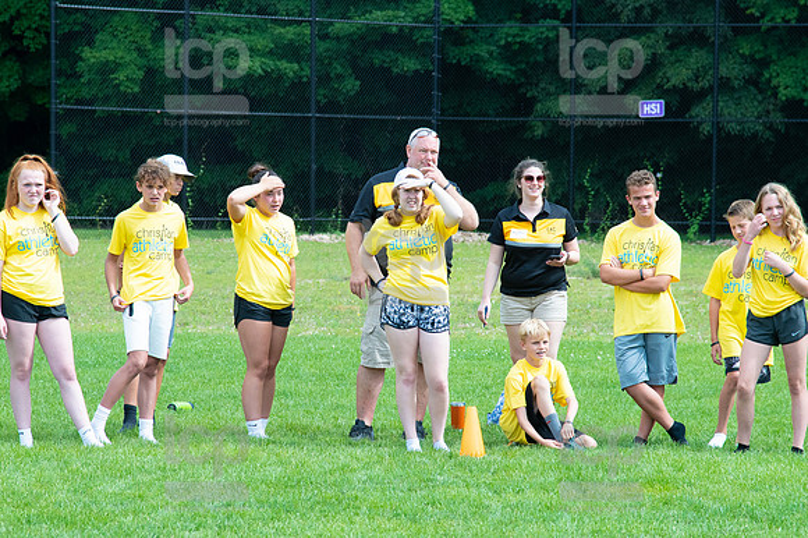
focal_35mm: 180
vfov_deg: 7.6
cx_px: 404
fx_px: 4038
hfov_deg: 11.4
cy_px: 269
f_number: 5.6
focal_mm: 120
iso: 320
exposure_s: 1/1250
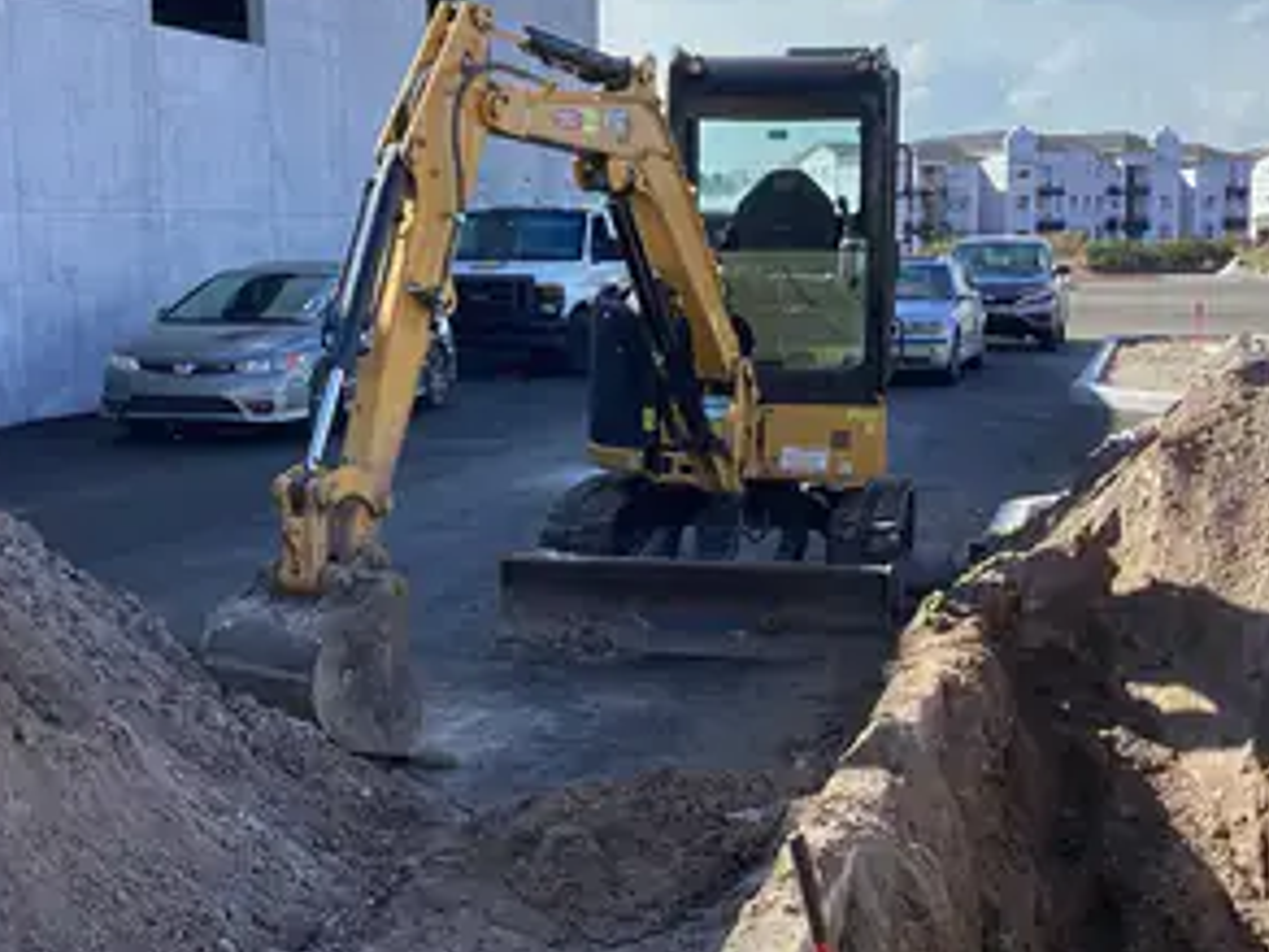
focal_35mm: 53
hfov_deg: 36.2
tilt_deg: -4.4
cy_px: 437
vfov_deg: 27.5
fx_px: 1943
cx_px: 608
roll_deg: +0.7
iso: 25
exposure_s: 1/662
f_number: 2.4
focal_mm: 3.3
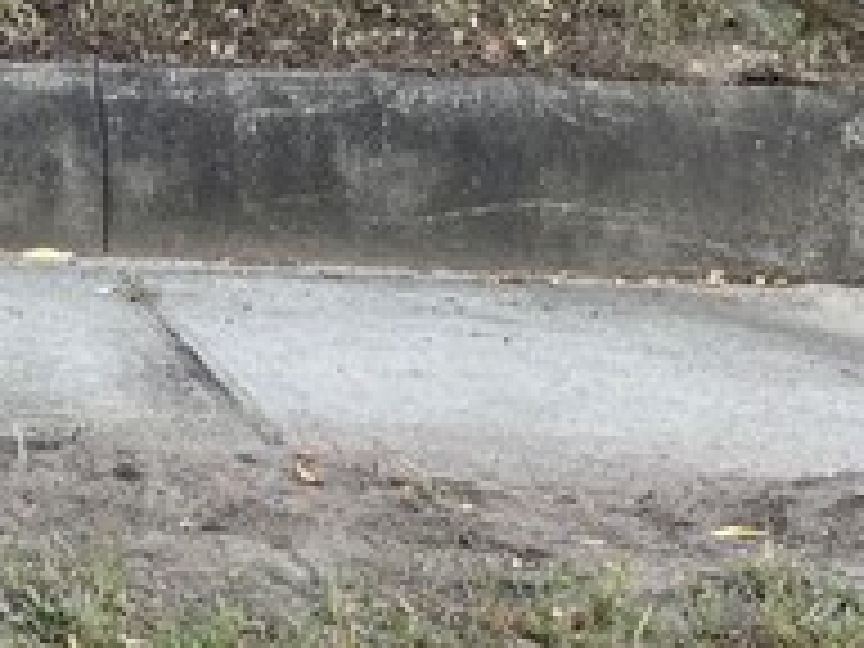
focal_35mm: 139
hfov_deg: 12.1
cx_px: -1044
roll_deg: -0.4
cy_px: -634
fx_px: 3469
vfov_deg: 9.9
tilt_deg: +1.4
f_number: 1.6
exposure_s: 1/171
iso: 64
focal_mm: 5.96
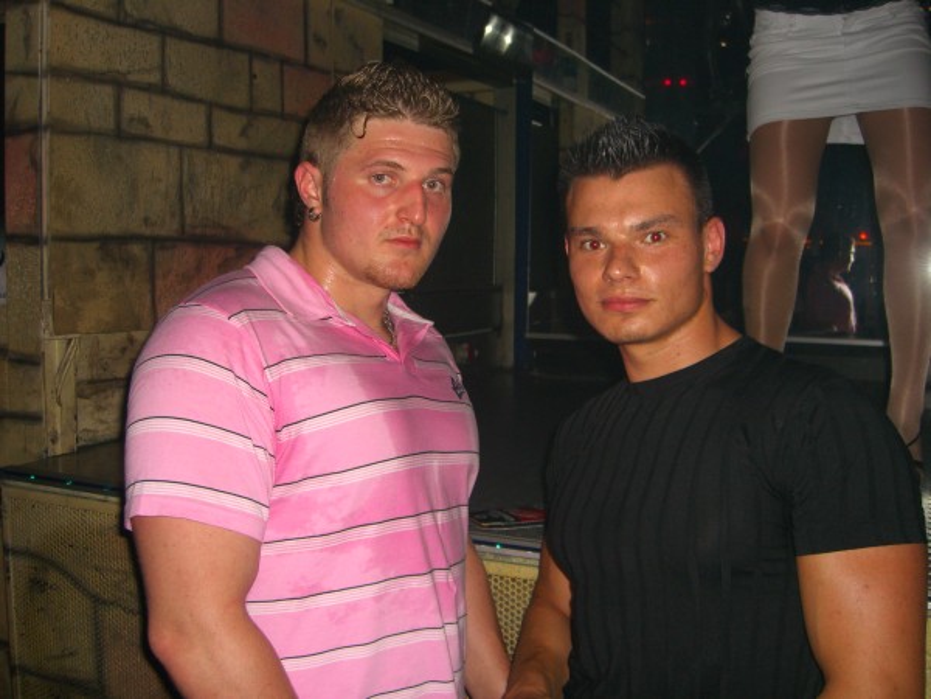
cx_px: 466
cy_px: 350
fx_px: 1022
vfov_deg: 37.7
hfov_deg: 49.0
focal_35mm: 38
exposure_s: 1/60
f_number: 2.8
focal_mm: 7.9
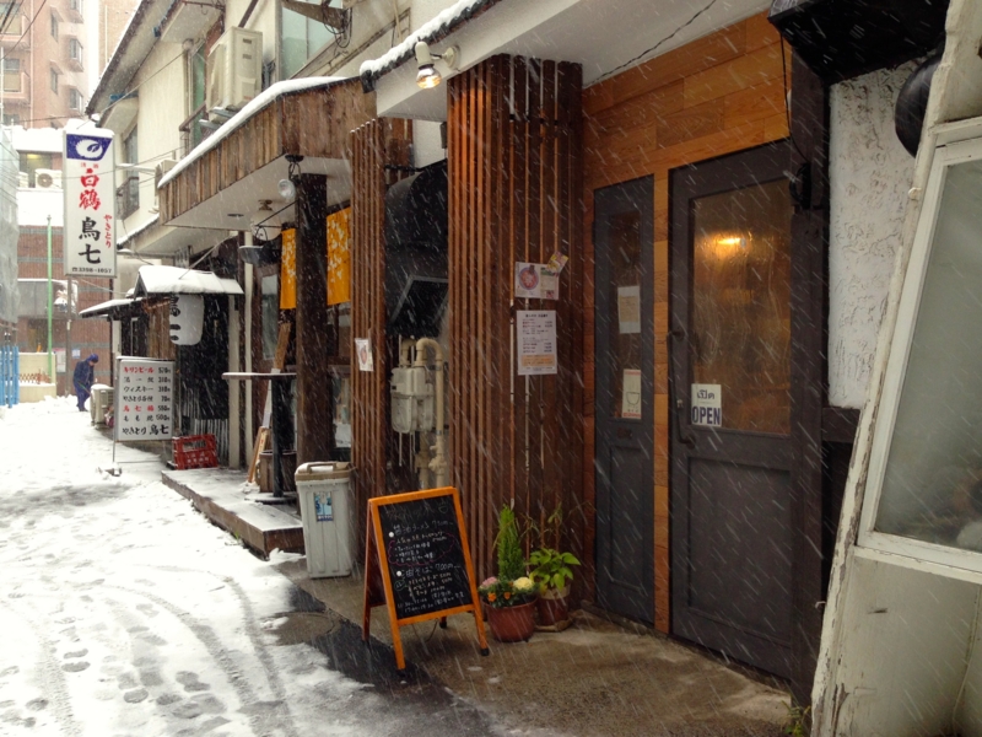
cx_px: 491
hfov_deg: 55.4
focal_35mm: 33
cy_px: 368
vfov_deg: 42.9
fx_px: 936
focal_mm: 4.12
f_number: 2.4
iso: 80
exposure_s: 1/120
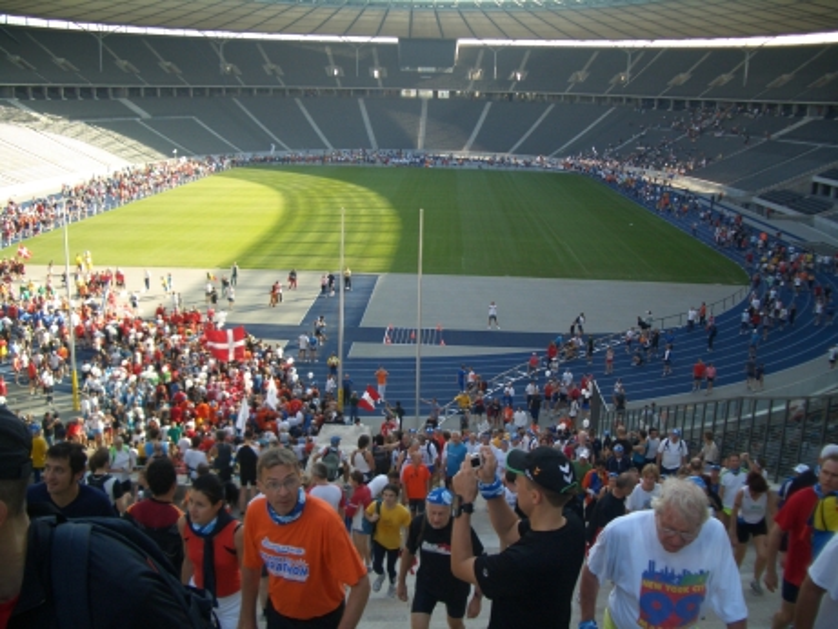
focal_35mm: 35
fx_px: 848
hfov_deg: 52.6
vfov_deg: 40.7
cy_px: 314
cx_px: 419
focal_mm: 5.8
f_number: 2.6
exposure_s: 1/250
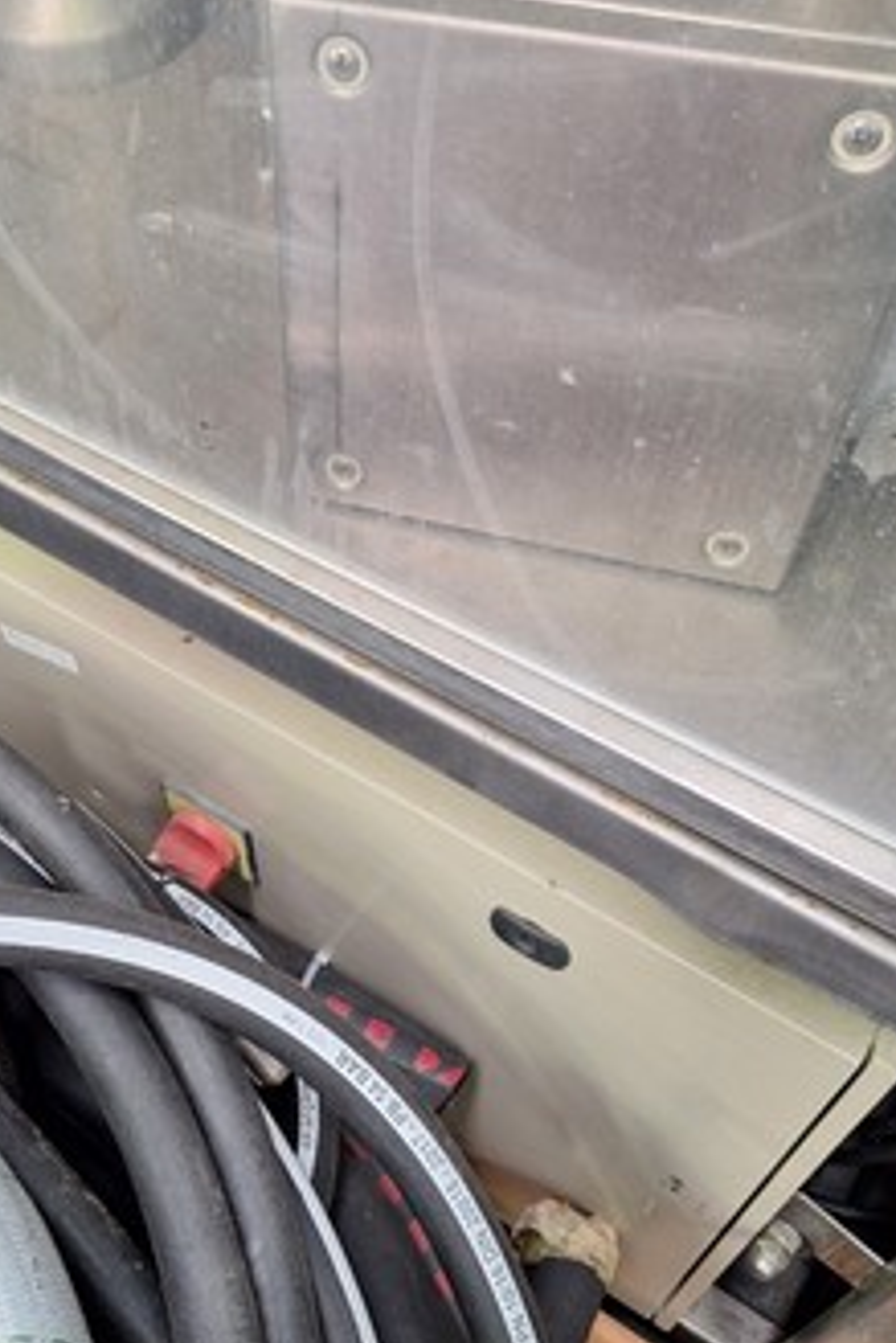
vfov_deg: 54.2
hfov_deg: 37.6
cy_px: 782
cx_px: 323
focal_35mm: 35
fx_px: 1305
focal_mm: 5.54
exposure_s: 1/50
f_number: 1.8
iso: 160
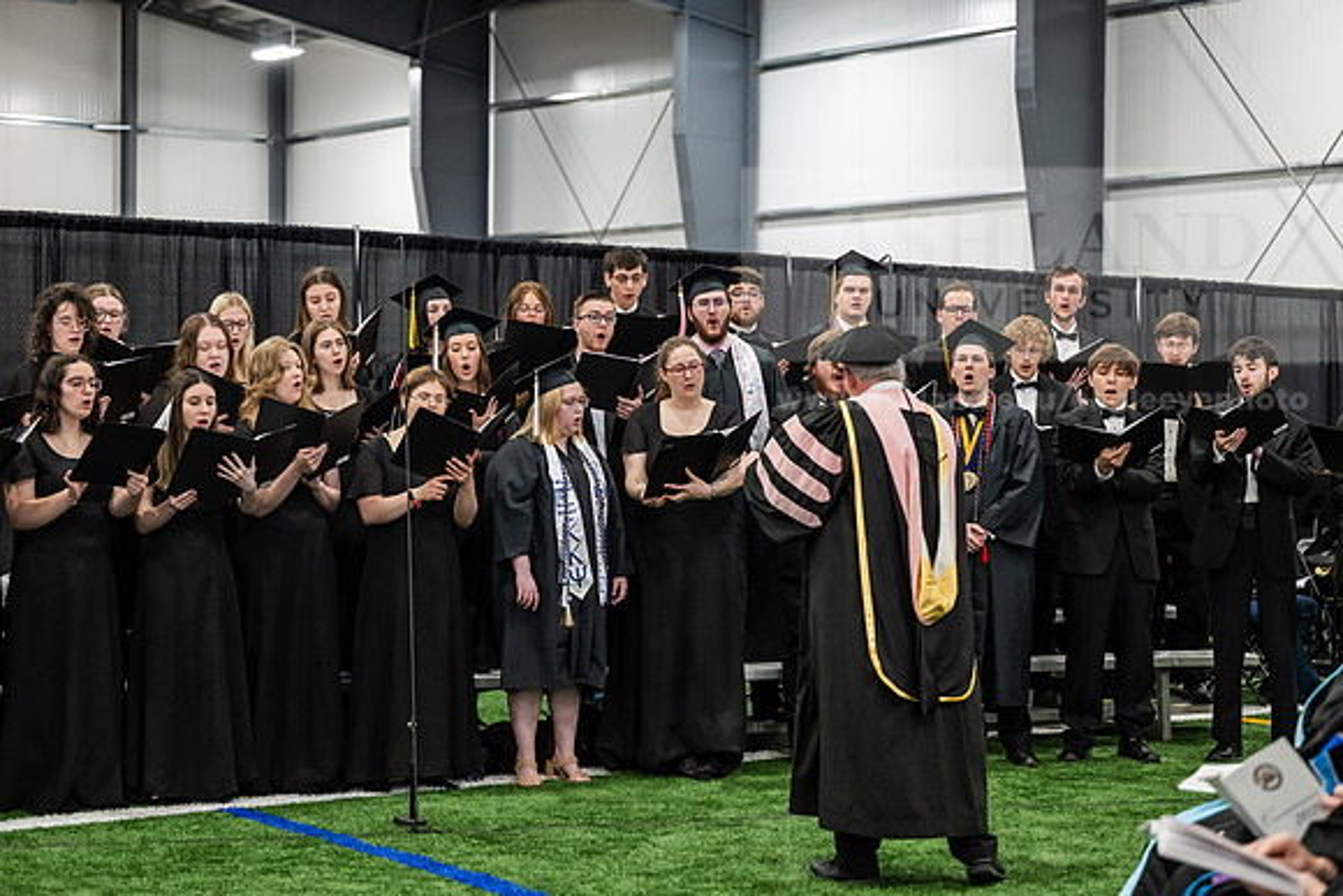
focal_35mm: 70
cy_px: 448
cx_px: 672
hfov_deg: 28.8
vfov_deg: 19.5
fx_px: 2612
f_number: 3.2
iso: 2500
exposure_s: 1/200
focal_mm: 70
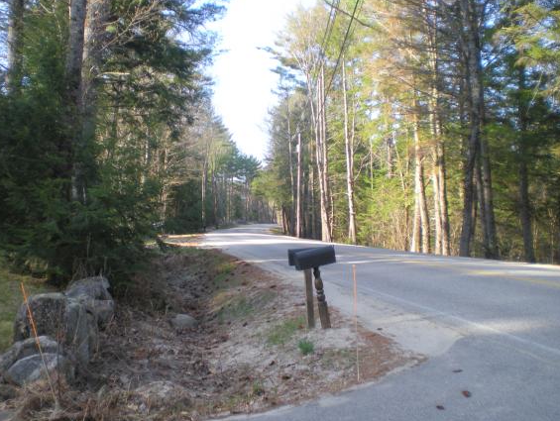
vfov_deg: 36.9
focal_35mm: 39
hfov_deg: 47.8
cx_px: 280
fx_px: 632
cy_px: 211
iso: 64
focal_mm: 6.3
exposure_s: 1/149
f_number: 3.1
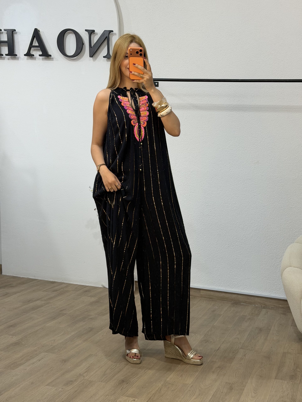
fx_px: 558
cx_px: 151
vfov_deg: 39.7
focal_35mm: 48
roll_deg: -1.6
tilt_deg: -23.7
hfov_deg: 30.3
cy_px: 201
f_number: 1.78
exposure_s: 1/96
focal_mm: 6.76
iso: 100
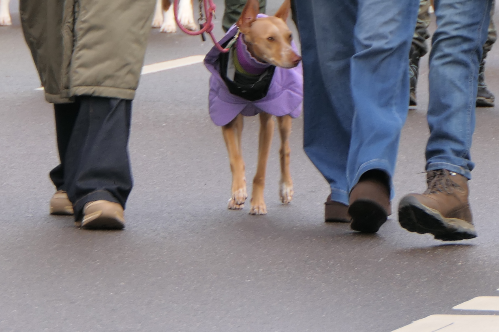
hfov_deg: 2.8
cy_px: -172
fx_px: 10325
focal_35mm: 745
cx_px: 550
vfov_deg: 1.8
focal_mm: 88.4
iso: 125
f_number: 4.4
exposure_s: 1/160
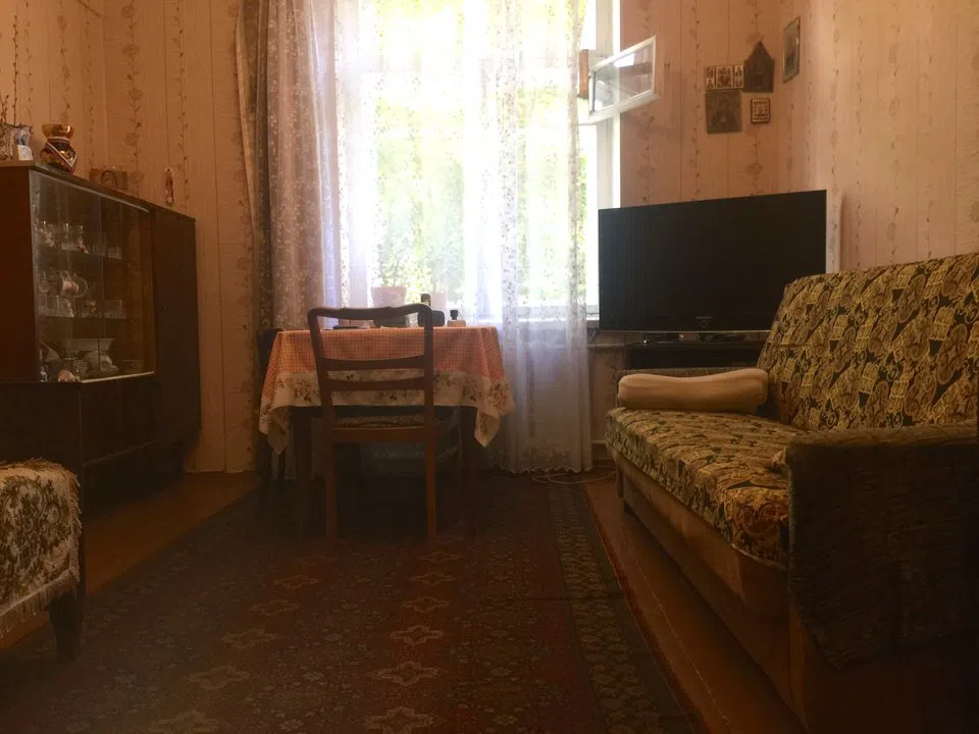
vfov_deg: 48.2
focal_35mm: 29
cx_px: 490
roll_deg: -0.6
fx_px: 820
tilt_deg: -3.4
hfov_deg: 61.7
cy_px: 367
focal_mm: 4.15
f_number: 2.2
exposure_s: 1/17
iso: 50
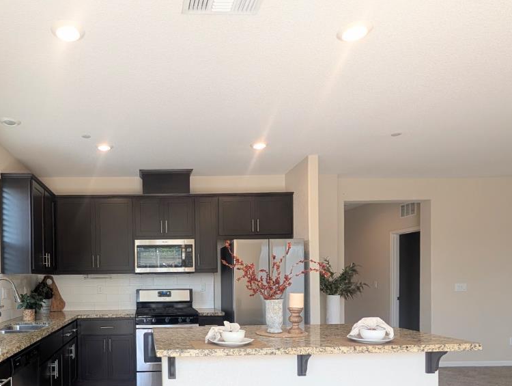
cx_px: 150
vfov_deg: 54.5
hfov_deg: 68.4
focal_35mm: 24
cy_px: 287
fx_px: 356
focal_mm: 2.02
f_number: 1.7
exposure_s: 1/120
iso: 70
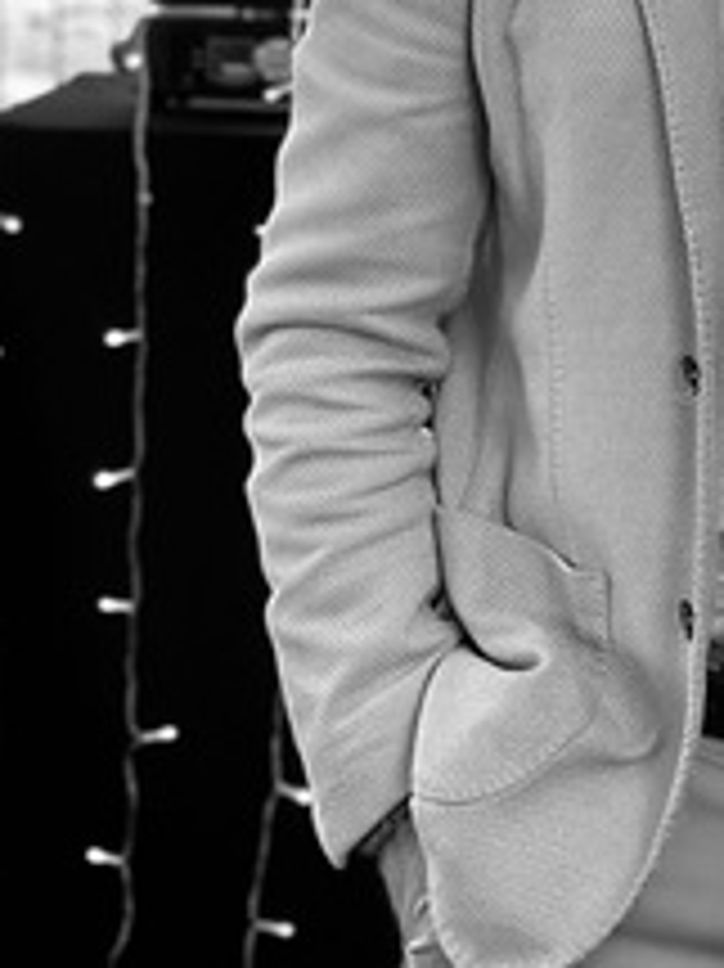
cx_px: 666
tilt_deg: -6.1
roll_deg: -1.2
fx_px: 4494
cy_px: 41
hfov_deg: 9.2
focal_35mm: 161
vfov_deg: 12.2
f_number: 1.78
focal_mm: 6.86
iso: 64
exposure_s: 1/121
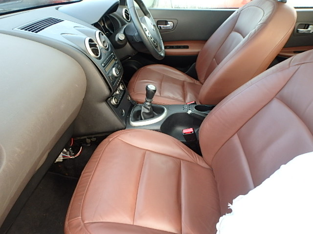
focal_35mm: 21
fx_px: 190
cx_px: 156
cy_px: 117
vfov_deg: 63.4
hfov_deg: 79.0
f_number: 3.5
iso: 200
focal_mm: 3.7
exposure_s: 1/50
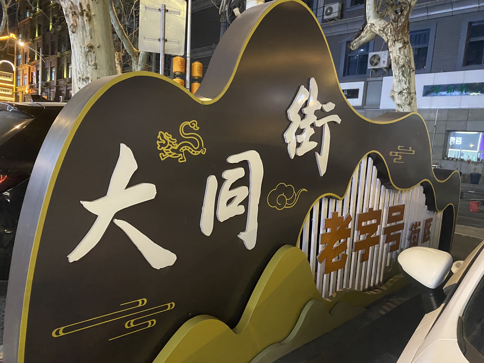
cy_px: 182
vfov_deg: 53.1
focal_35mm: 26
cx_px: 242
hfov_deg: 67.3
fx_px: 364
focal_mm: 4.25
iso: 640
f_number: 1.8
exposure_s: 1/25
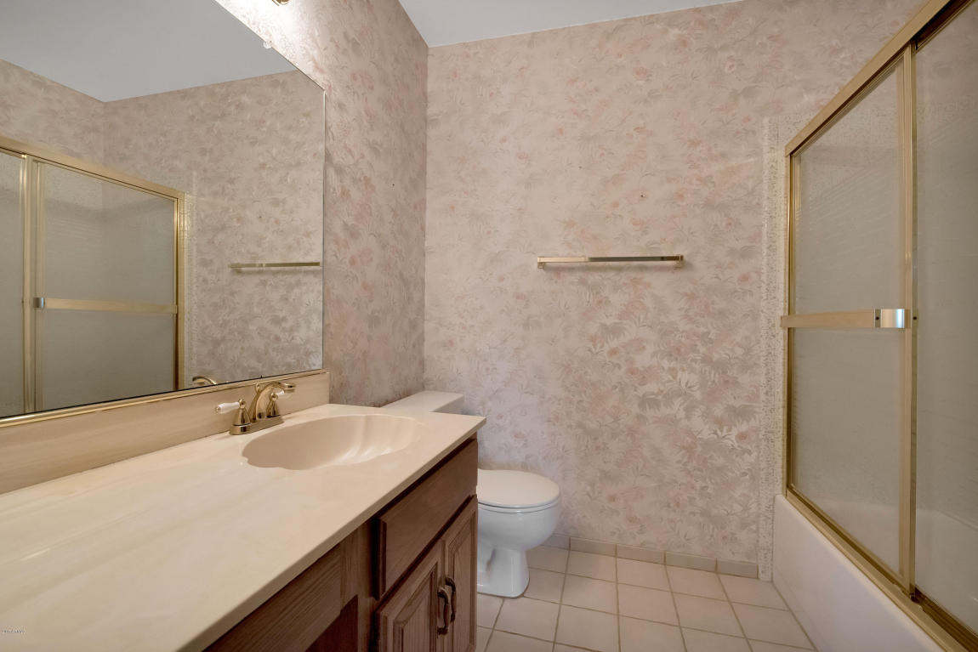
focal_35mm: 15
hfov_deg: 100.4
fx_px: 408
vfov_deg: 77.3
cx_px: 489
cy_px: 326
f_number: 6.3
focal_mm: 15
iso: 2500
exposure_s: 1/80
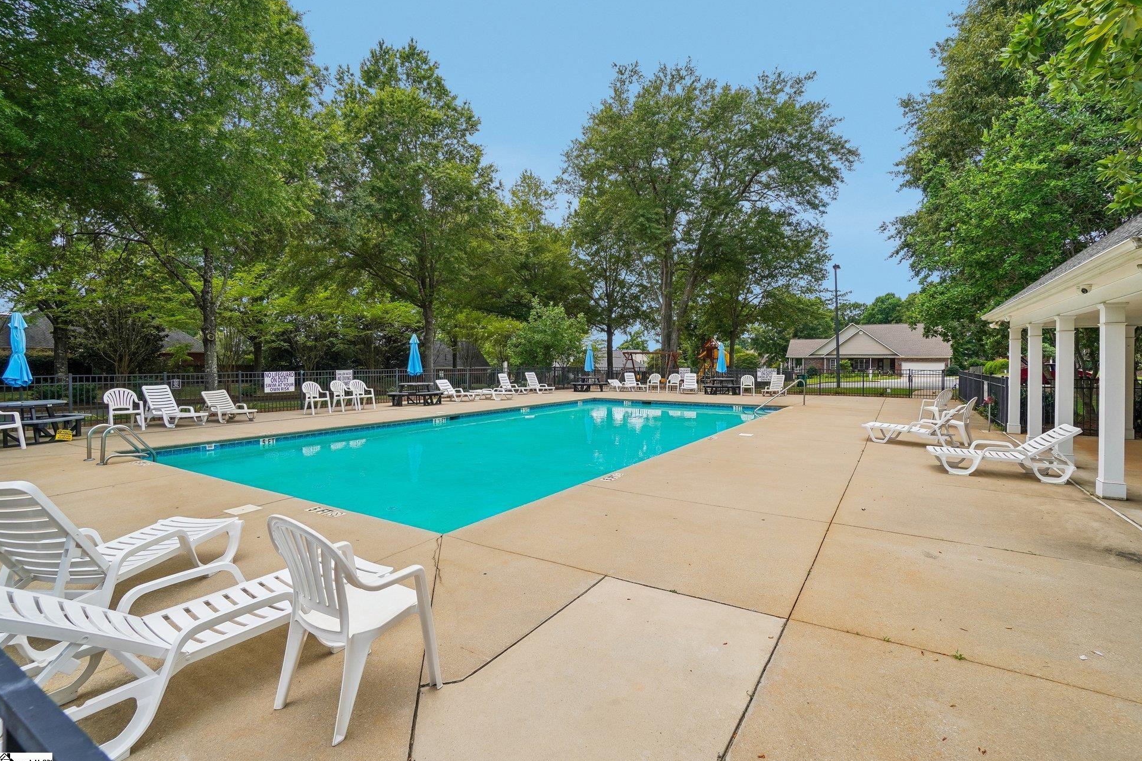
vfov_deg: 73.7
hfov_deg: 96.6
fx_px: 508
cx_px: 607
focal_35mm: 16
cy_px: 365
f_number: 8
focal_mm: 10
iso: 100
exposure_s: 1/160
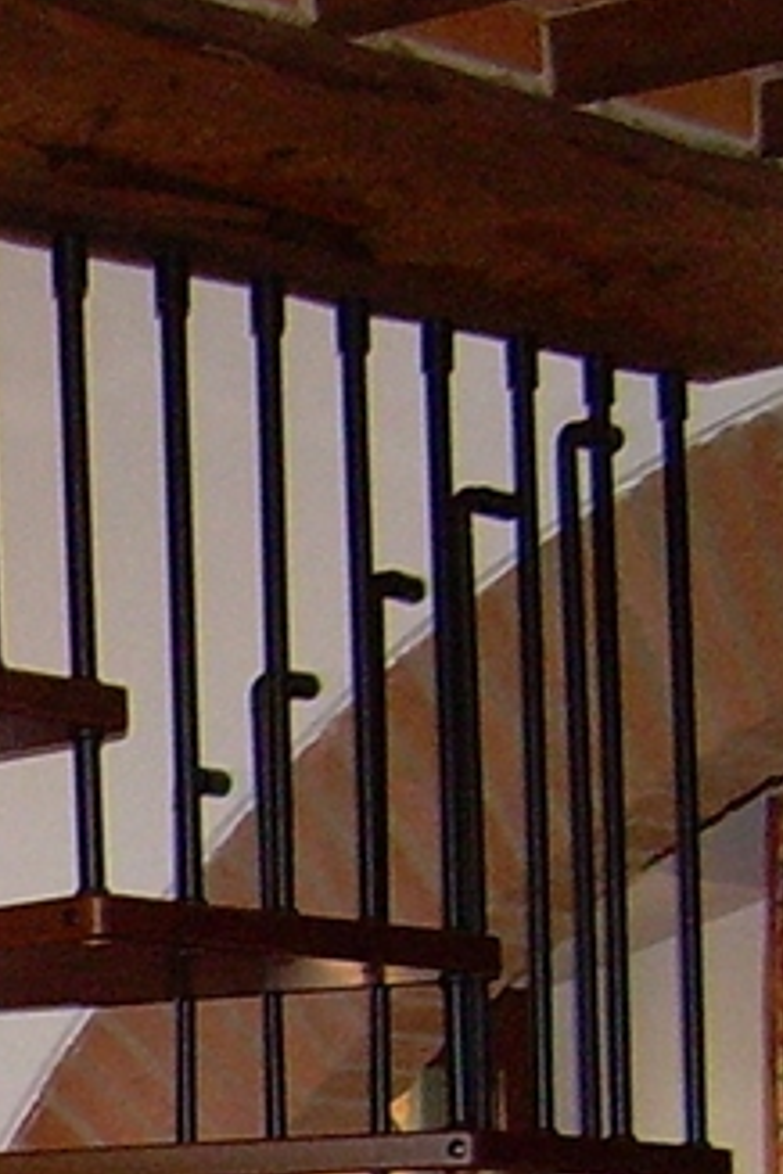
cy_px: 1463
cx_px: -1081
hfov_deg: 8.1
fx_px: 5122
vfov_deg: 12.7
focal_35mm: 157
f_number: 2.8
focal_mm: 6.3
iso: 200
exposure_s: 1/60
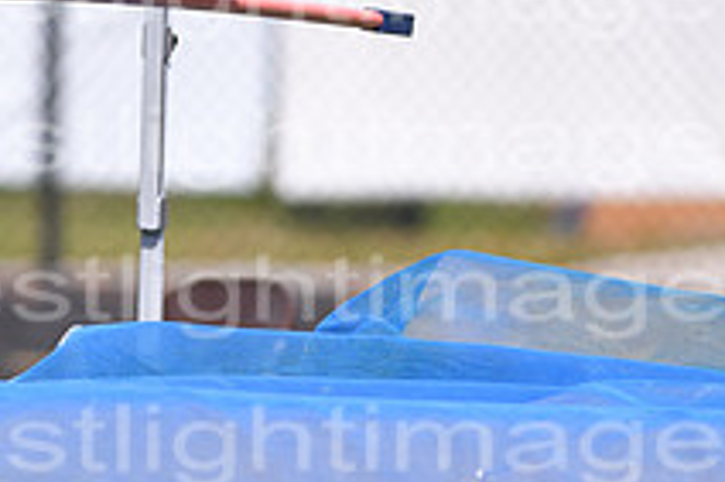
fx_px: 24811
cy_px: -77
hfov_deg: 1.7
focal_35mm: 1233
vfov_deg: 1.1
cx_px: 308
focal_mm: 300
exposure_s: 1/3200
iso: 200
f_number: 4.5
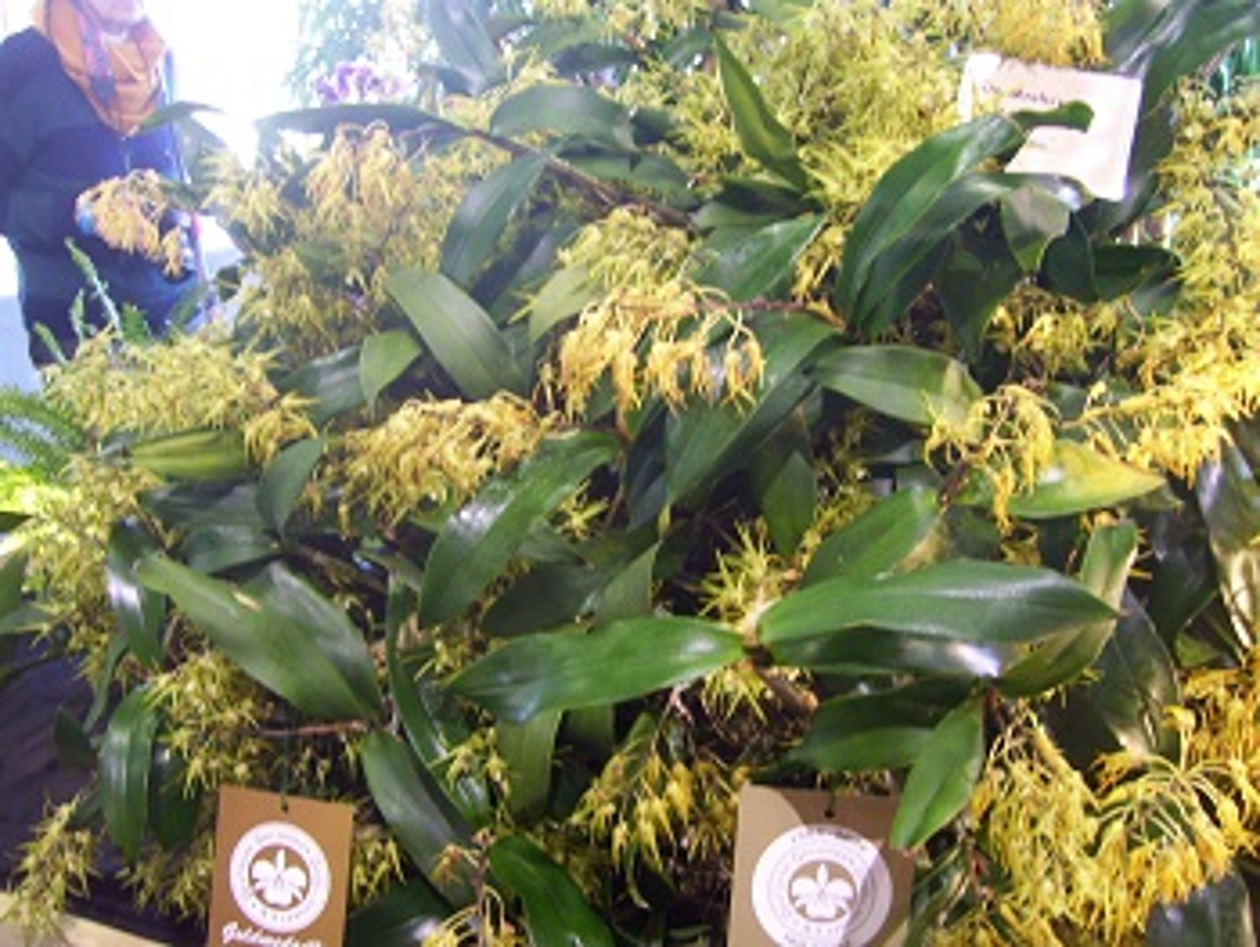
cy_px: 474
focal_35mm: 36
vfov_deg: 39.7
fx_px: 1311
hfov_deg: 51.3
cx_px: 630
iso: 160
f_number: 2.7
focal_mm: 6
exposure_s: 1/8
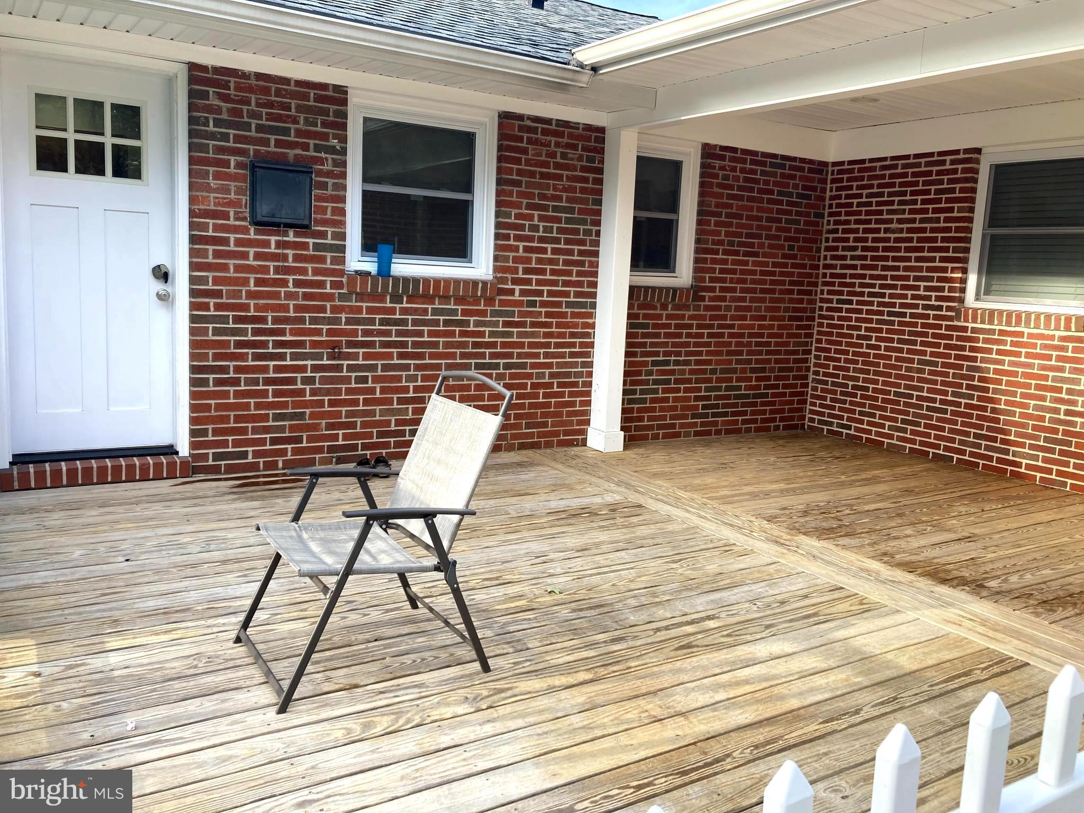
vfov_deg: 49.7
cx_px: 542
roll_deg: -3.2
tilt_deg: -7.9
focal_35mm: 28
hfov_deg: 63.4
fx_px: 877
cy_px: 406
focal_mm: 3.99
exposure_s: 1/121
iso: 20
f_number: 1.8
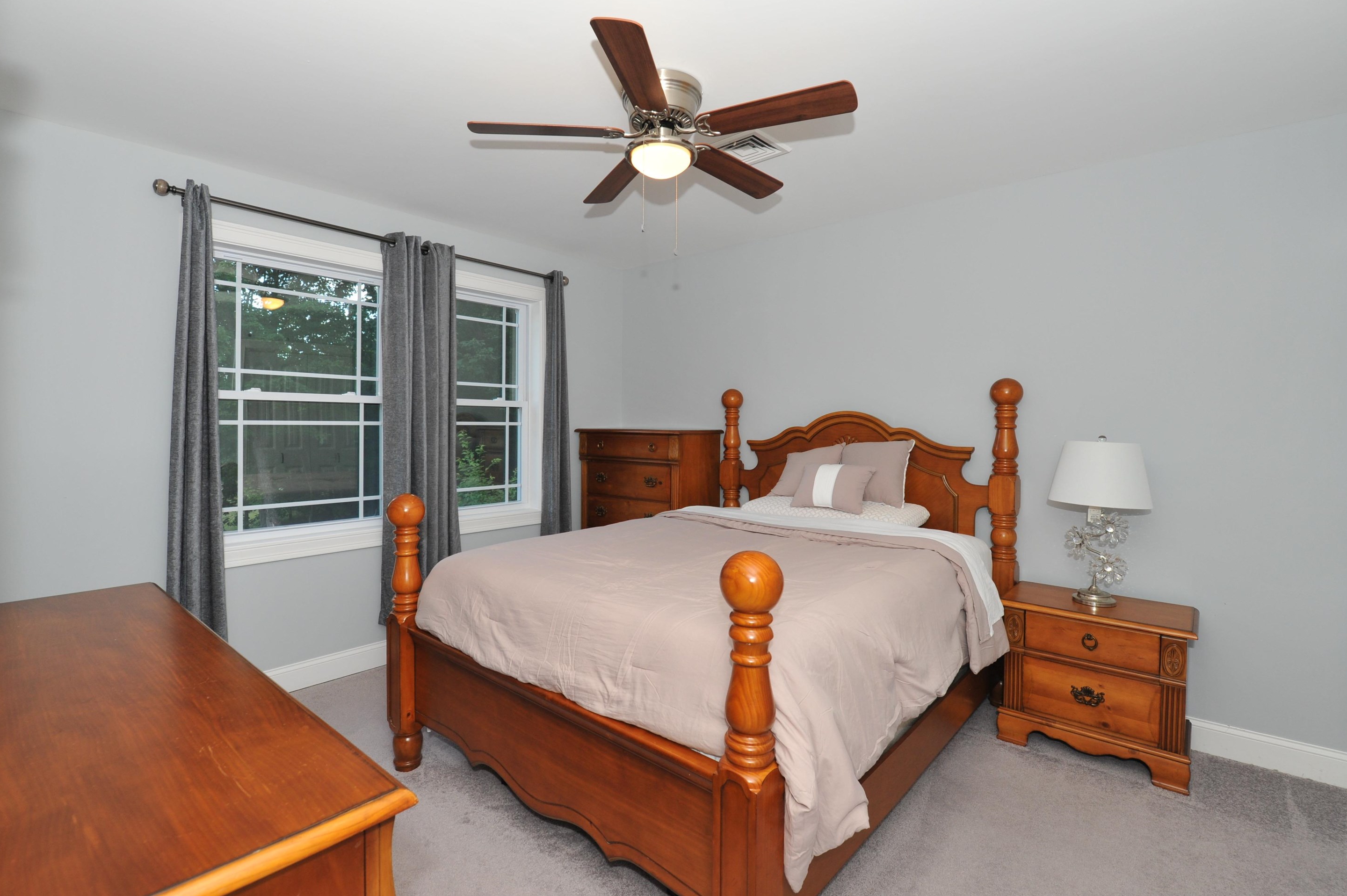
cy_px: 431
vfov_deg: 73.6
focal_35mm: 16
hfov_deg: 96.7
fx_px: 598
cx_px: 650
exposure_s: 1/125
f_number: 7.1
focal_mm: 15
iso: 800
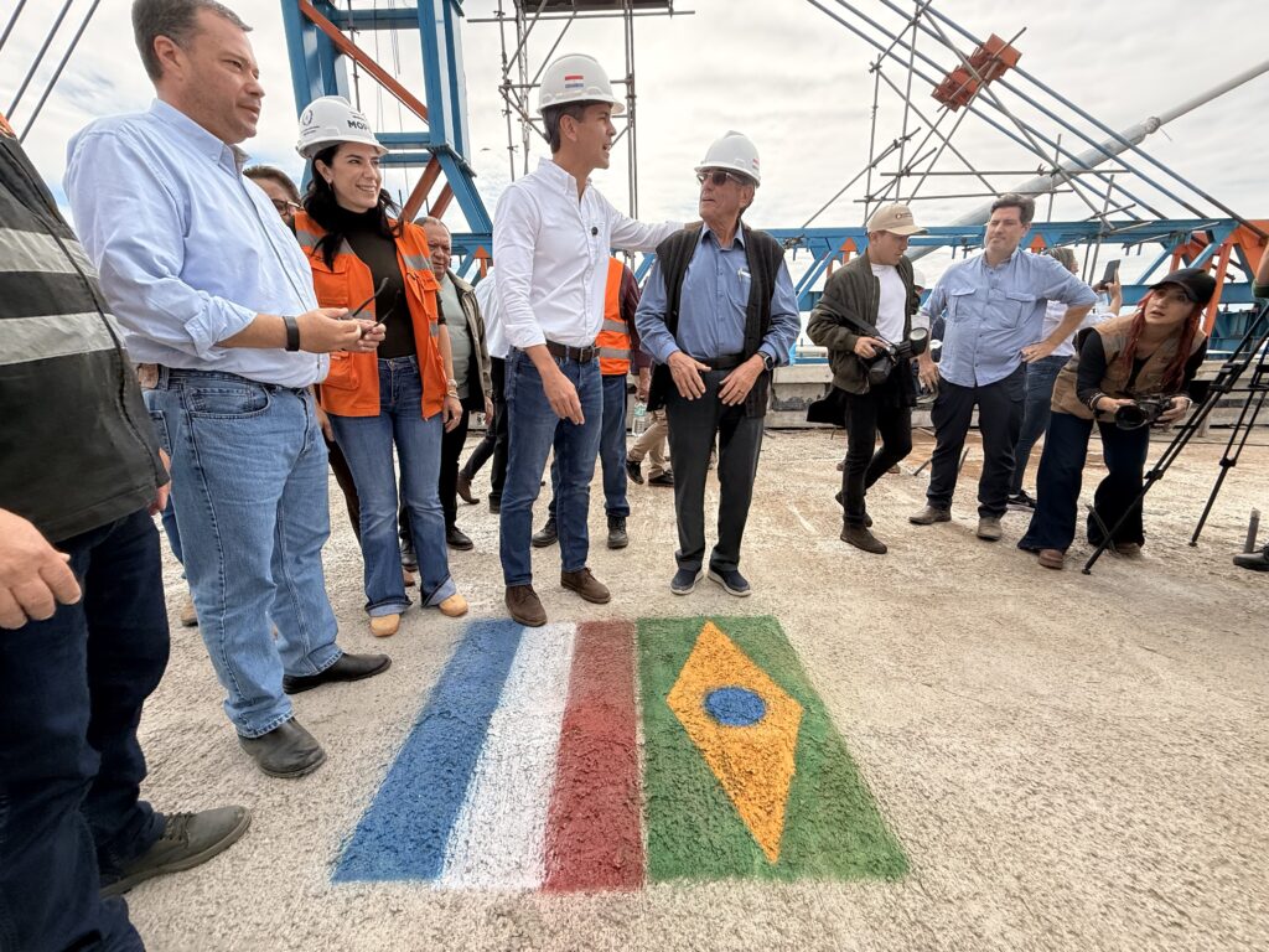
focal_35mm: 14
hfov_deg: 102.1
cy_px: 476
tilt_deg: -12.0
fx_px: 513
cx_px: 634
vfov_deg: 85.7
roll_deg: -1.0
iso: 64
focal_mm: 2.22
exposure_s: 1/1145
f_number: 2.2
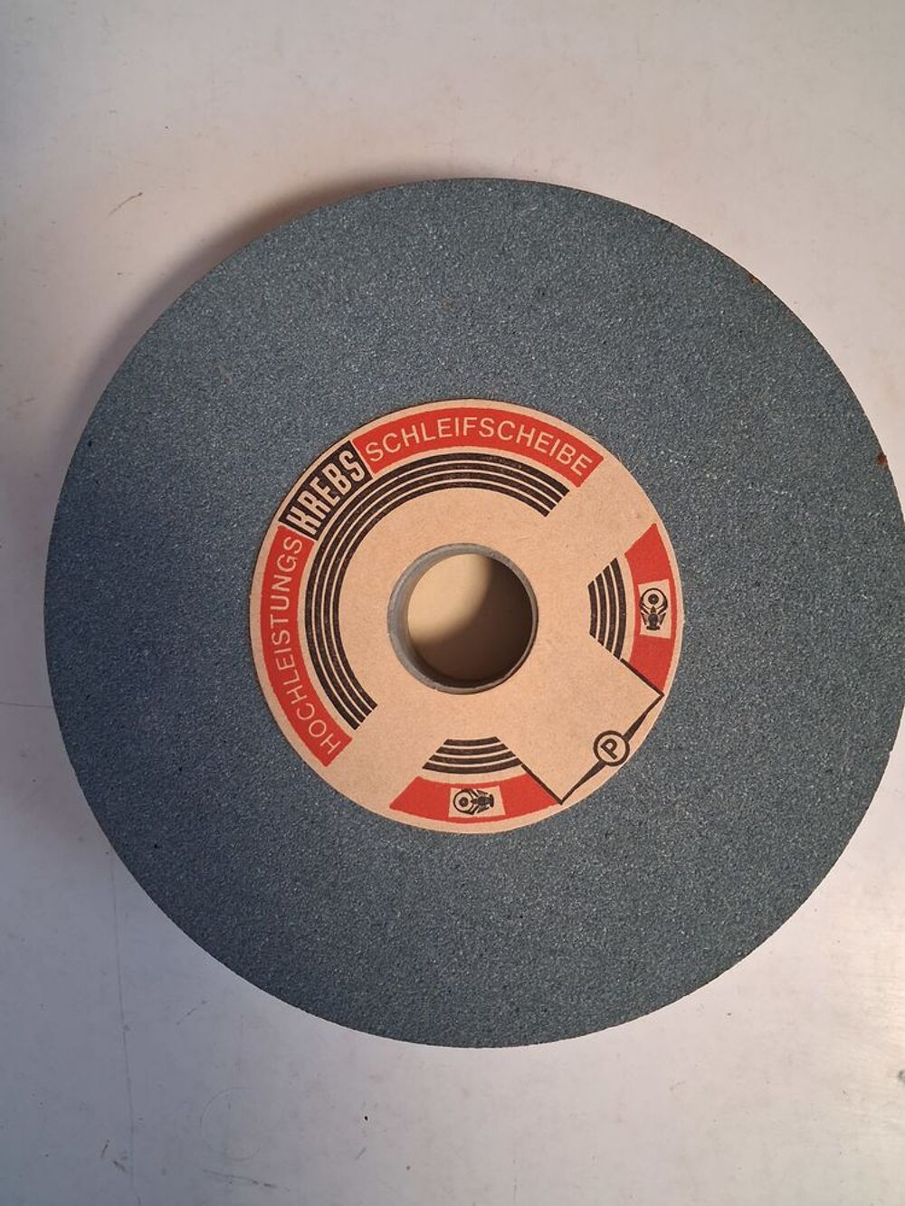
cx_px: 452
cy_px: 603
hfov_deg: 51.4
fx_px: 941
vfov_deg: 65.3
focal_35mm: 27
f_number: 1.8
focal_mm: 4
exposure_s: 1/50
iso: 400
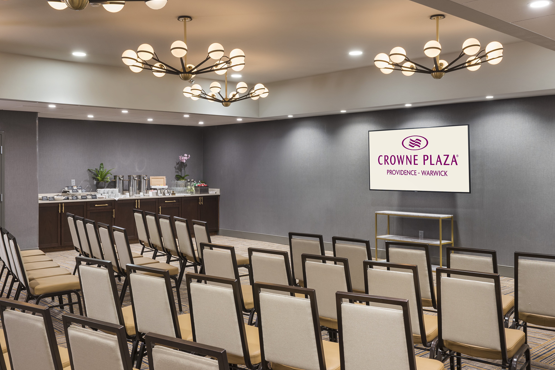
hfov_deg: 53.0
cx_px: 250
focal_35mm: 36
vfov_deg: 36.9
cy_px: 166
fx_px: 555
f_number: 9
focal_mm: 24
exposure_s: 1/2
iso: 100
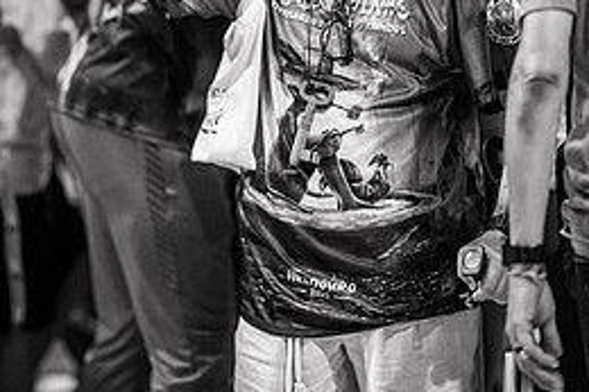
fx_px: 2403
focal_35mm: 147
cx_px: 267
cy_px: -20
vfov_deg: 9.2
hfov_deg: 14.0
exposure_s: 1/800
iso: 1000
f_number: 1.2
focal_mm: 85
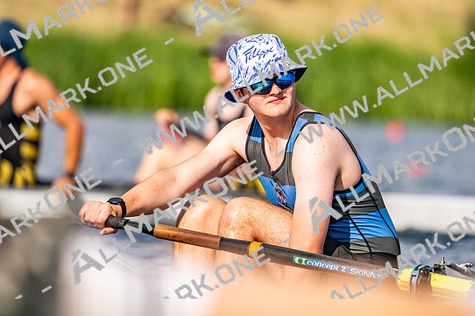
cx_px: 238
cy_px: 158
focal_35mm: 604
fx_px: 7962
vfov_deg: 2.3
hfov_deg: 3.4
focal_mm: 400
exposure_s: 1/2500
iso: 200
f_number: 4.5
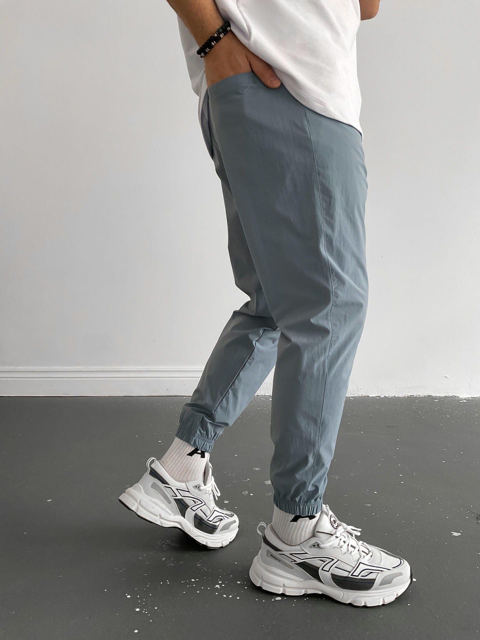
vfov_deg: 61.7
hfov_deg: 48.2
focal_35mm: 29
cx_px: 240
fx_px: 536
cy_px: 320
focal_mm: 3
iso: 64
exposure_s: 1/90
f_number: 1.8
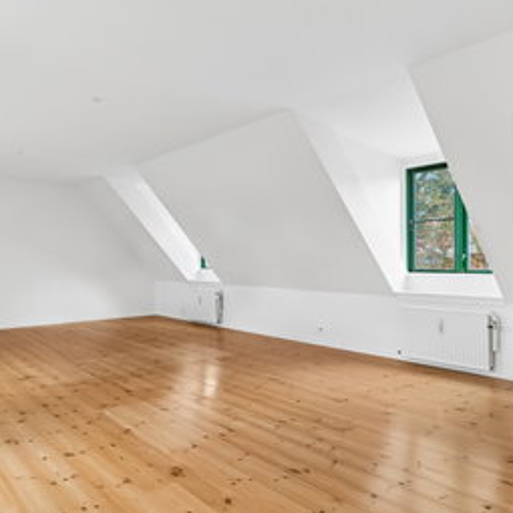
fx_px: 402
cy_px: 246
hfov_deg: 62.0
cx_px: 139
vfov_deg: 65.0
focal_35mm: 24
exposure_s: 1/20
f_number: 10
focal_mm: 12
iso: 400
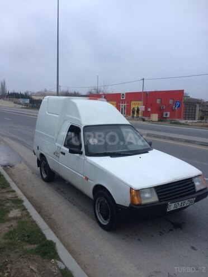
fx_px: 232
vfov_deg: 61.7
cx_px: 104
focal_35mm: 29
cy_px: 138
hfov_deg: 48.2
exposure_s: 1/33
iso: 64
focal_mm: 4.15
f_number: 2.2
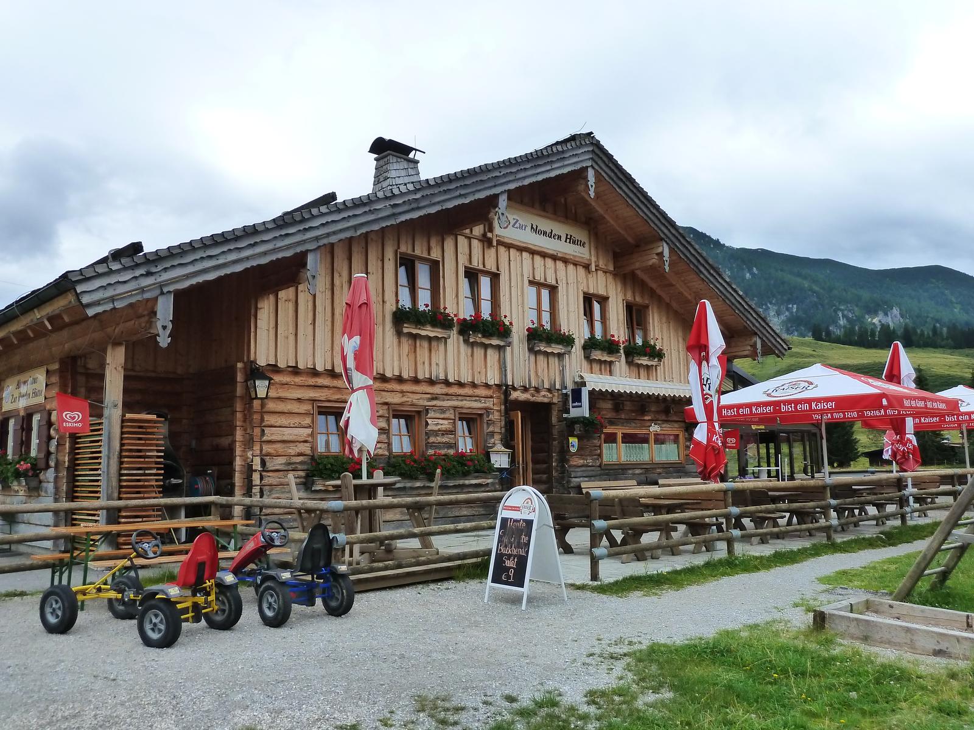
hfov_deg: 61.7
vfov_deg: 48.2
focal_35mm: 29
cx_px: 487
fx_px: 816
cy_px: 365
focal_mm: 4.7
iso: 200
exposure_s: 1/400
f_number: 4
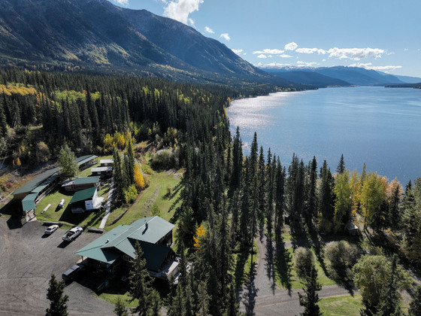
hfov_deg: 71.6
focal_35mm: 24
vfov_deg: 56.8
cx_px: 210
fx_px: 292
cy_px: 158
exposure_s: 1/2500
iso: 230
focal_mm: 12.29
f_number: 2.8
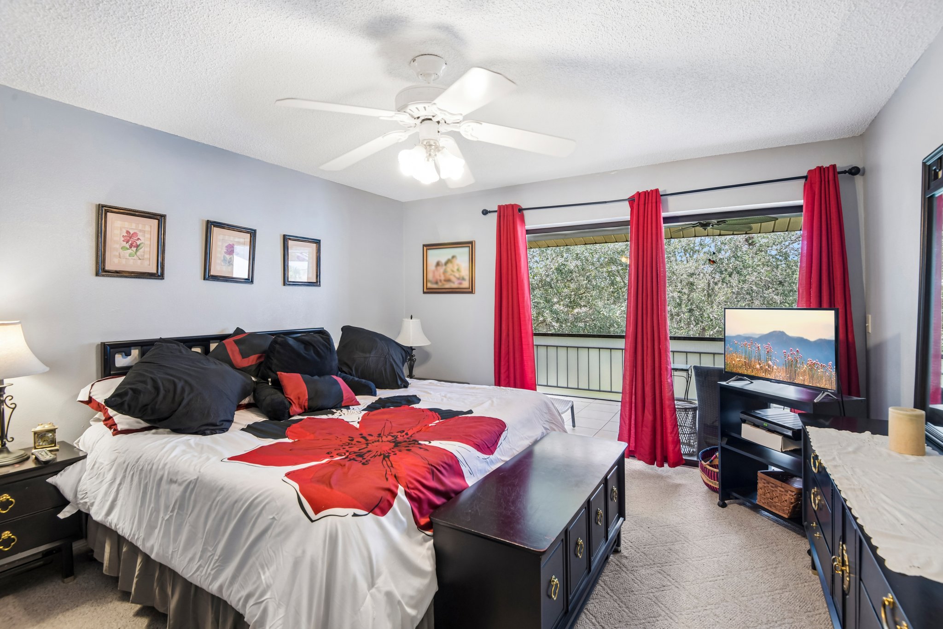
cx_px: 472
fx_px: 419
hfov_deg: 96.7
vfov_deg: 73.7
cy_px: 314
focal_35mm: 16
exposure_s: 1/15
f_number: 8
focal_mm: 16
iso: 400
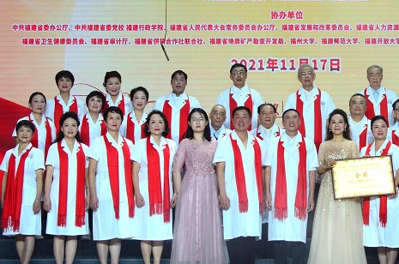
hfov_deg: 20.6
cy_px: 88
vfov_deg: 13.9
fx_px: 1084
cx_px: 327
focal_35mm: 98
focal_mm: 38
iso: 800
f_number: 9
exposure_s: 1/125
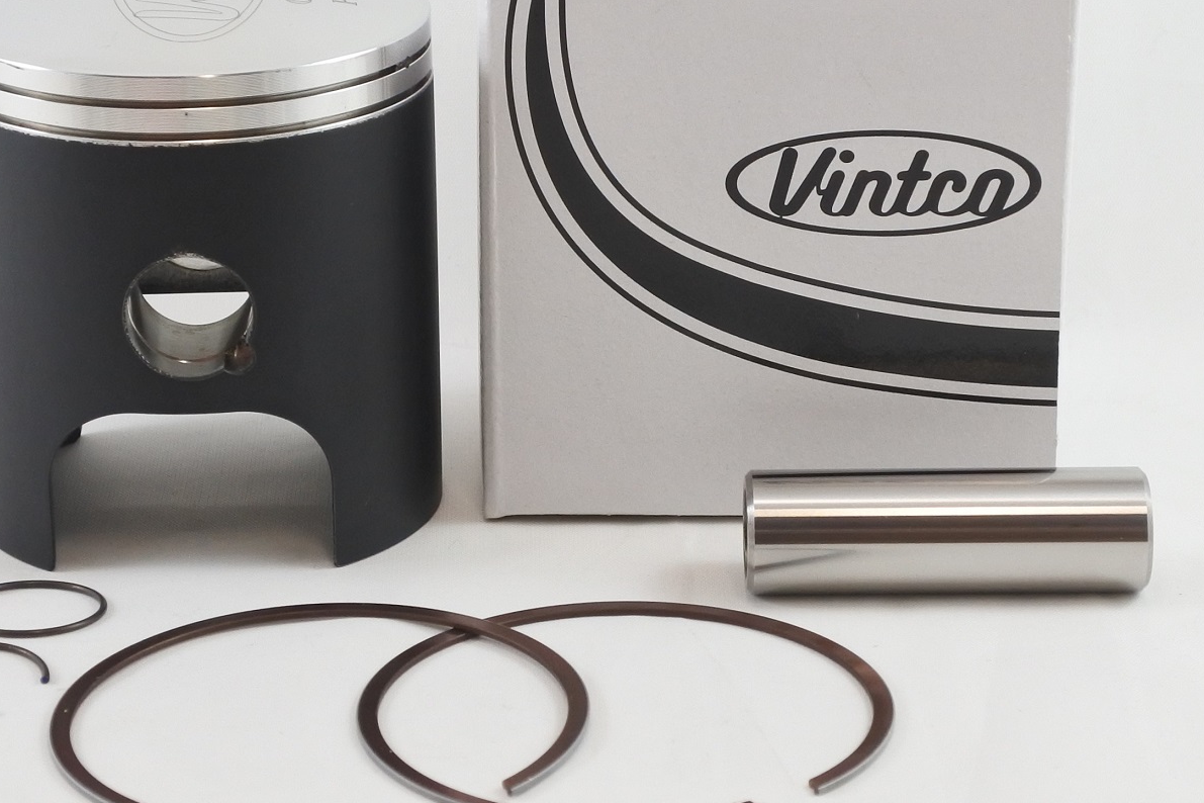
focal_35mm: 72
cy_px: 295
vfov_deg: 18.9
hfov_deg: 28.1
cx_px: 567
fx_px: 2408
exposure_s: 1/125
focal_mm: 16.5
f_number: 4.5
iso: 400
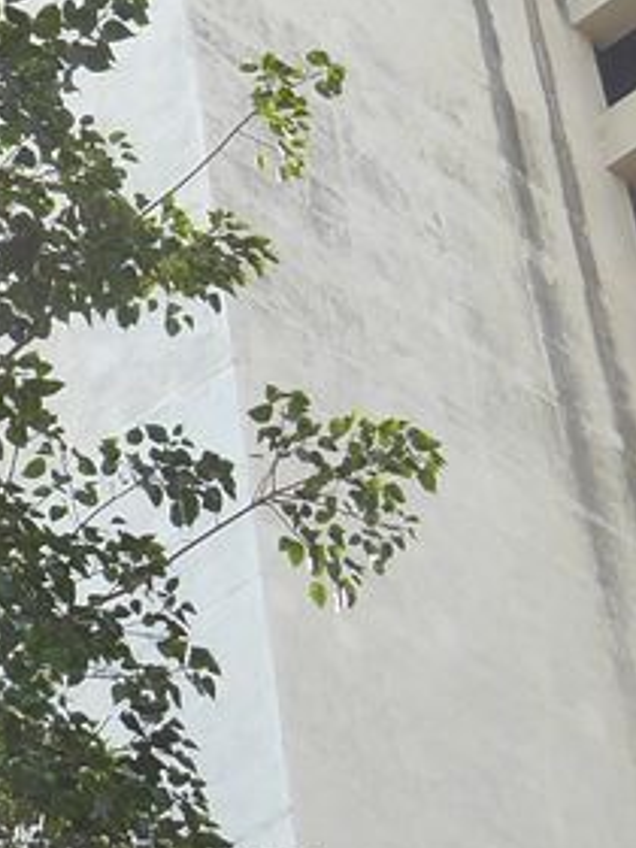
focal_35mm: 137
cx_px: 230
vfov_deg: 14.4
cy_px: 333
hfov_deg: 10.8
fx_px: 3356
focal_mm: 4.3
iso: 80
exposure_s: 1/320
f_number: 3.3
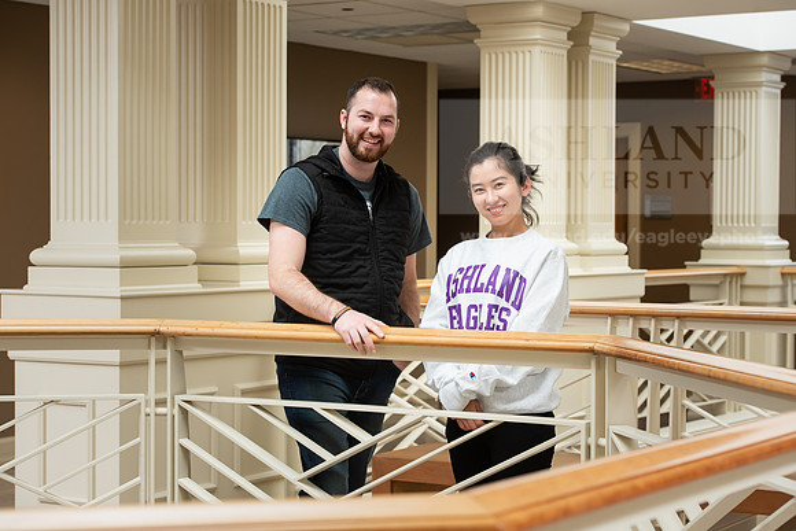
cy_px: 266
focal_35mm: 85
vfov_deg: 16.1
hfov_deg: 23.9
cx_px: 398
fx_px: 1880
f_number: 7.1
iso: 1250
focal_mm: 85
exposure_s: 1/200
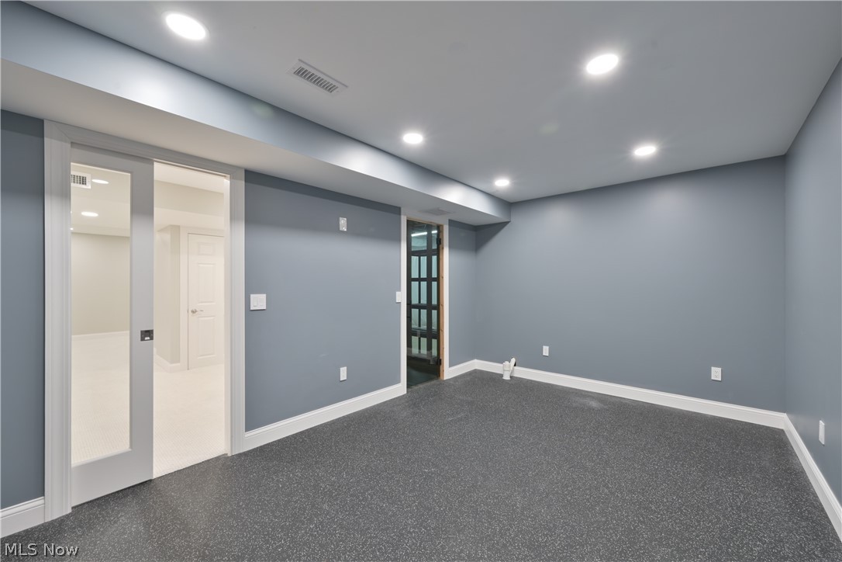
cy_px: 281
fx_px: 327
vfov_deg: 81.2
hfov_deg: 104.3
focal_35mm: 14
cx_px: 421
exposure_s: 1/4
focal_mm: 14
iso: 400
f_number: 9
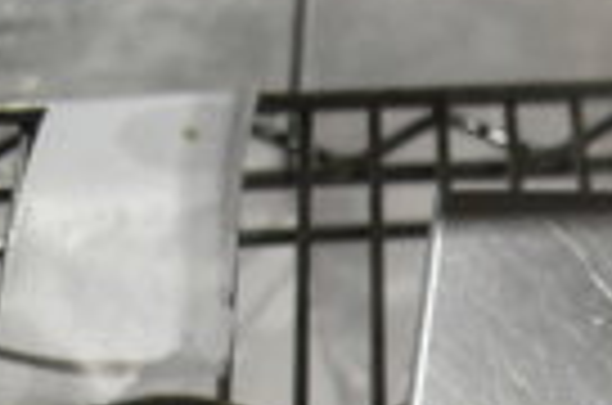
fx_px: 2748
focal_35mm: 162
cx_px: 1300
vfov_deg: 7.9
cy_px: 884
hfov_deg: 11.3
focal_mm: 24
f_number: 4
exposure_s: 1/40
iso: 640
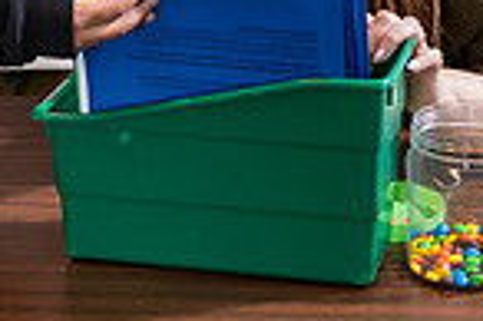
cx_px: 192
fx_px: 1916
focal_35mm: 143
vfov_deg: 9.4
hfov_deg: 14.4
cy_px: -114
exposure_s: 1/160
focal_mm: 36
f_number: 3.2
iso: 800
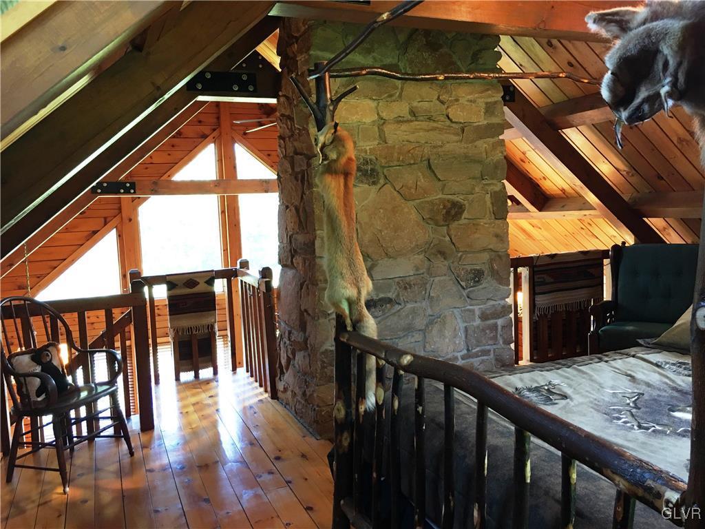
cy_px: 264
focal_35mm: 29
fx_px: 591
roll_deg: +3.2
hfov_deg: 61.7
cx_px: 352
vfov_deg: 48.2
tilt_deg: -3.8
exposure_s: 1/15
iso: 64
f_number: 2.2
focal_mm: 4.15
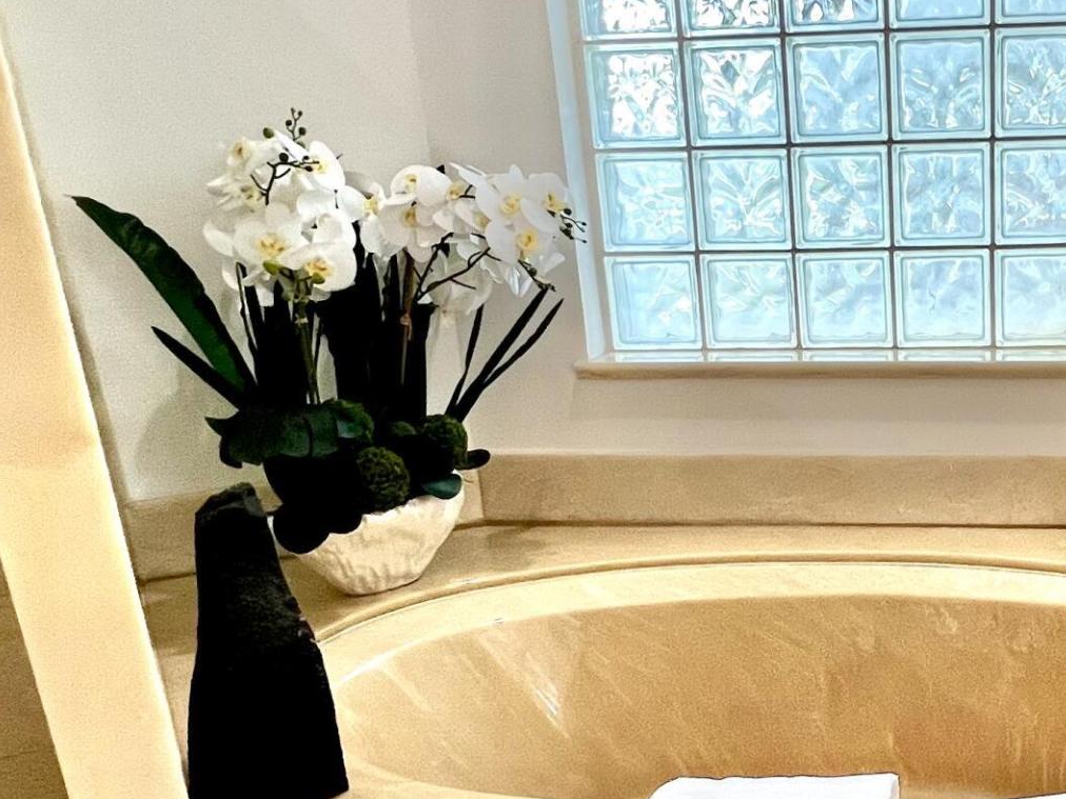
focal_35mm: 37
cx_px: 926
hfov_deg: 46.1
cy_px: 579
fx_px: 1139
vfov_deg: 37.9
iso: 100
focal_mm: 1.57
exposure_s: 1/120
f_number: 1.8
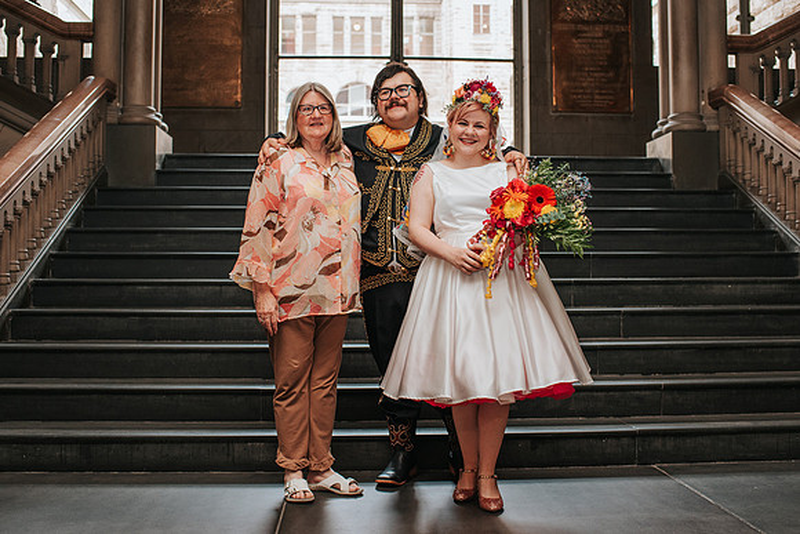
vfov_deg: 33.1
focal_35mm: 40
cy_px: 235
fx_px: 898
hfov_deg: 48.0
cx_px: 405
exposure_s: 1/200
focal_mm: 35
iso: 1000
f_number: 3.5
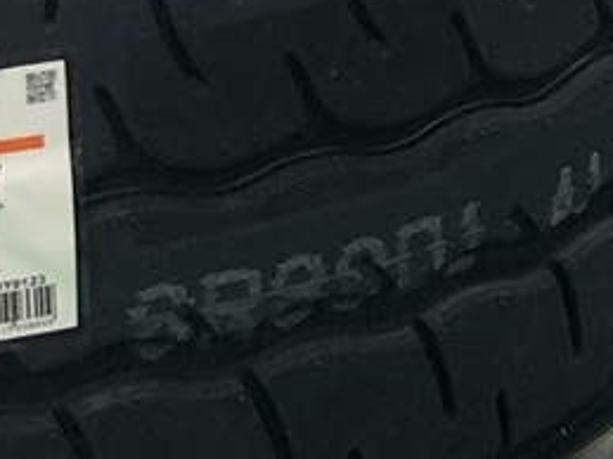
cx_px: 821
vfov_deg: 6.6
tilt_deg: -9.4
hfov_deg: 8.9
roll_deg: -2.9
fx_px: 3859
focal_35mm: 218
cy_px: -421
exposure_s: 1/33
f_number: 1.8
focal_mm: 3.99
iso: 25
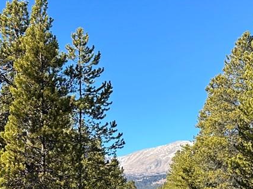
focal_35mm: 91
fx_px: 665
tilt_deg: +2.5
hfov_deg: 21.5
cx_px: 118
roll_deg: +1.1
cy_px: 210
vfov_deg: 15.8
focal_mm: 6.86
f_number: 1.78
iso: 80
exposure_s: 1/1495
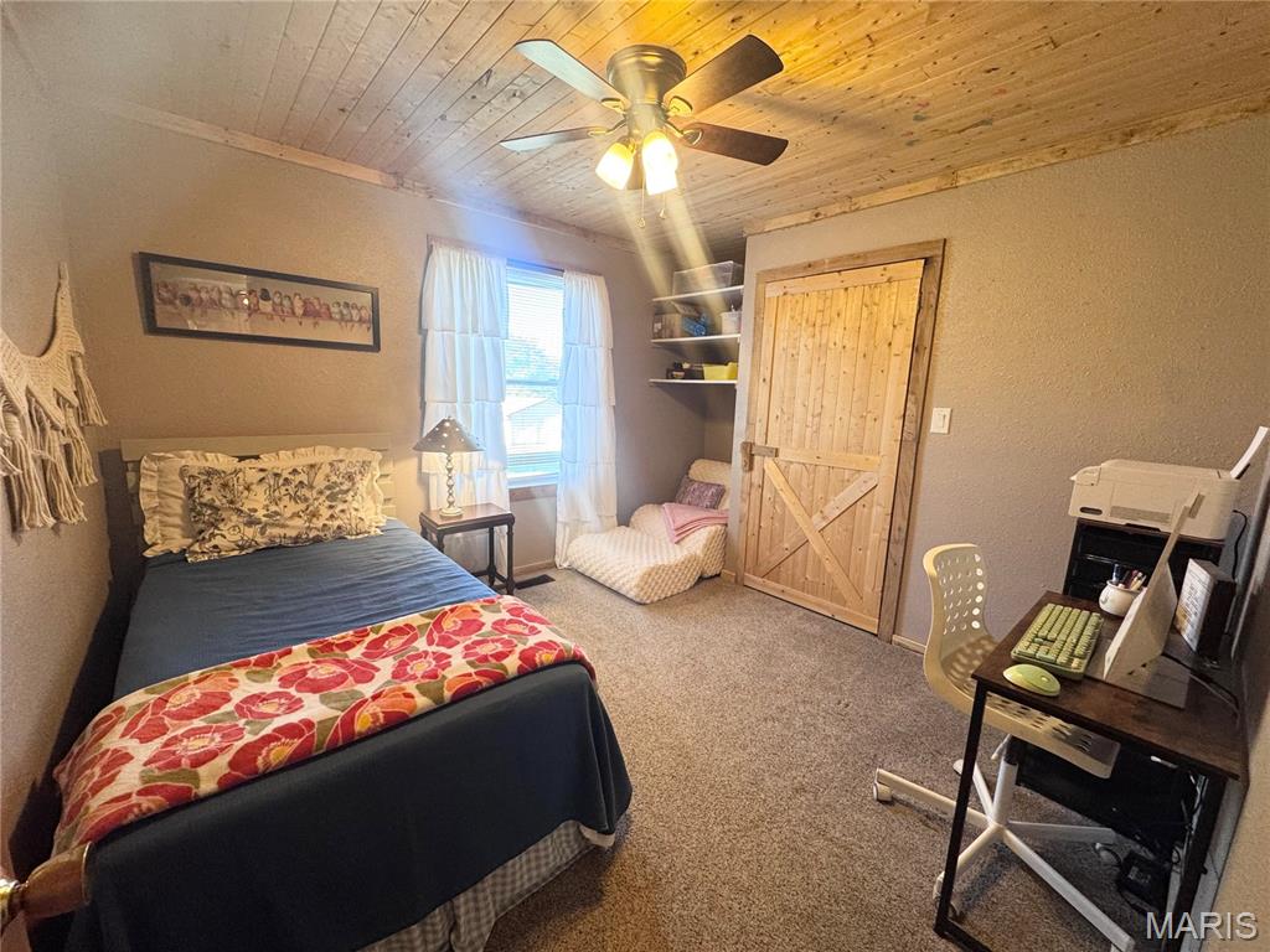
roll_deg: -1.9
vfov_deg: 85.7
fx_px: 514
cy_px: 476
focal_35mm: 14
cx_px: 635
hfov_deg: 102.1
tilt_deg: -10.1
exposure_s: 1/60
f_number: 2.2
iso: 160
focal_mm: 2.22
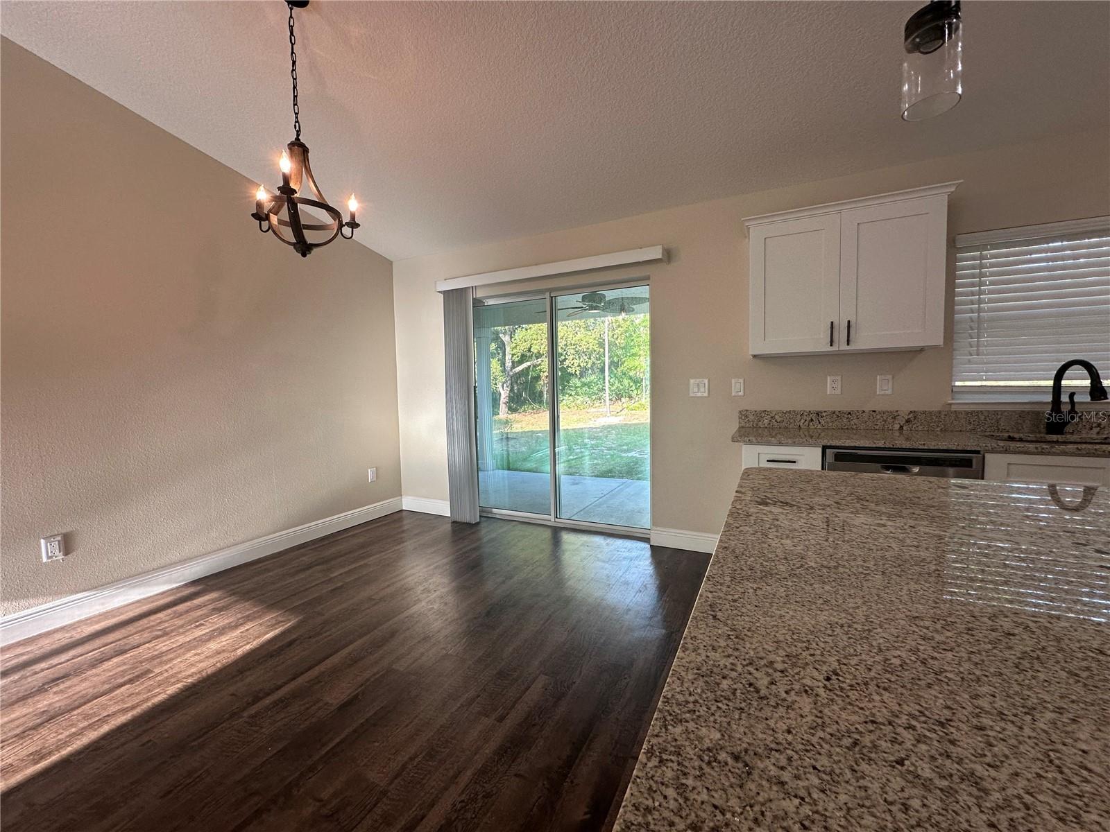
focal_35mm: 14
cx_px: 555
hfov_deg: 102.1
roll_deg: +1.1
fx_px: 449
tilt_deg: -1.9
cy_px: 416
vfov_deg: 85.7
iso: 100
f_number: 2.2
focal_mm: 2.22
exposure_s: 1/120
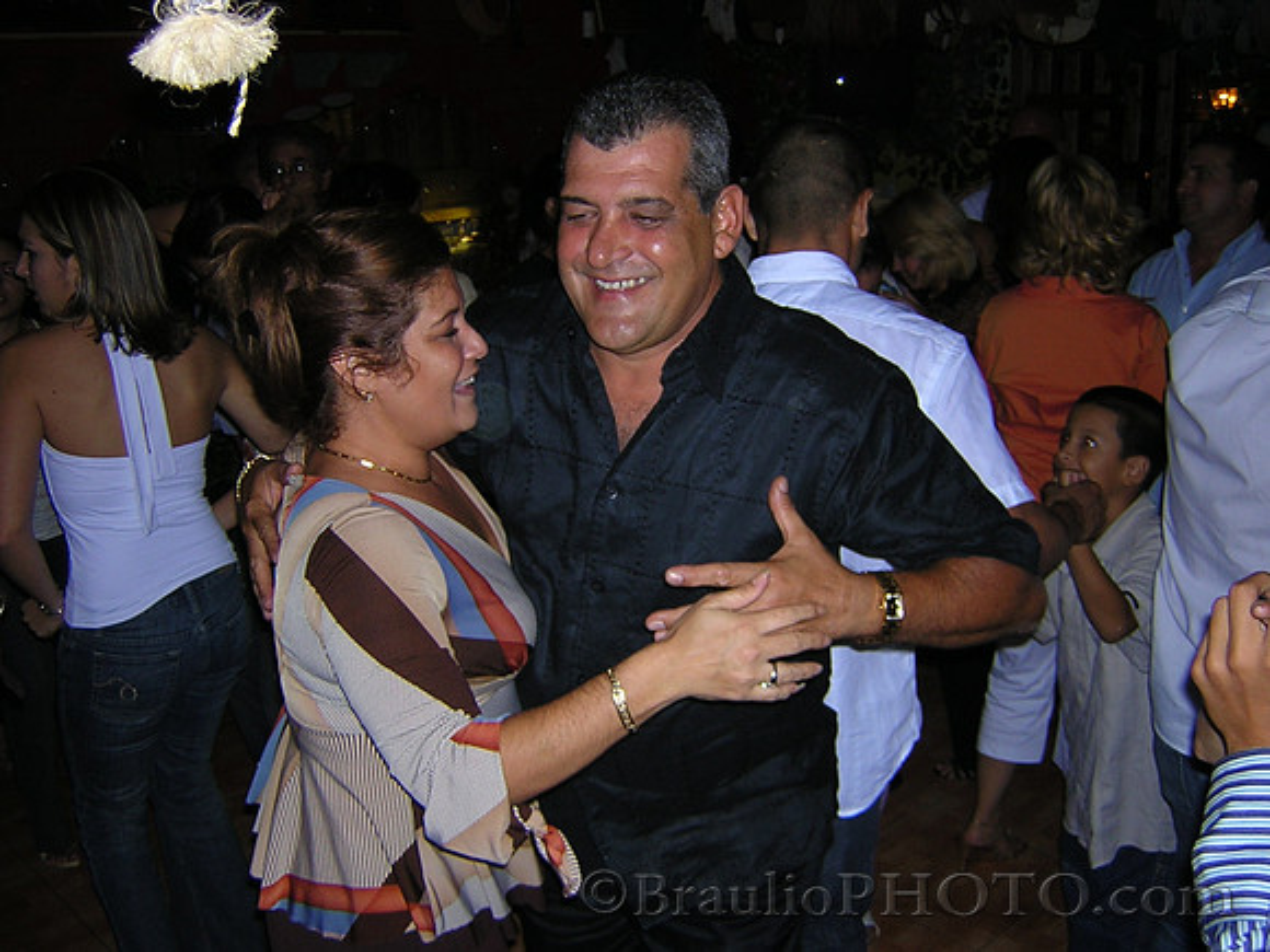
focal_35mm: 36
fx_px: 1321
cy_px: 476
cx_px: 635
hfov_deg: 51.4
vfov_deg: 39.7
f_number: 2.6
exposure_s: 1/60.1
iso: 100
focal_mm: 4.7
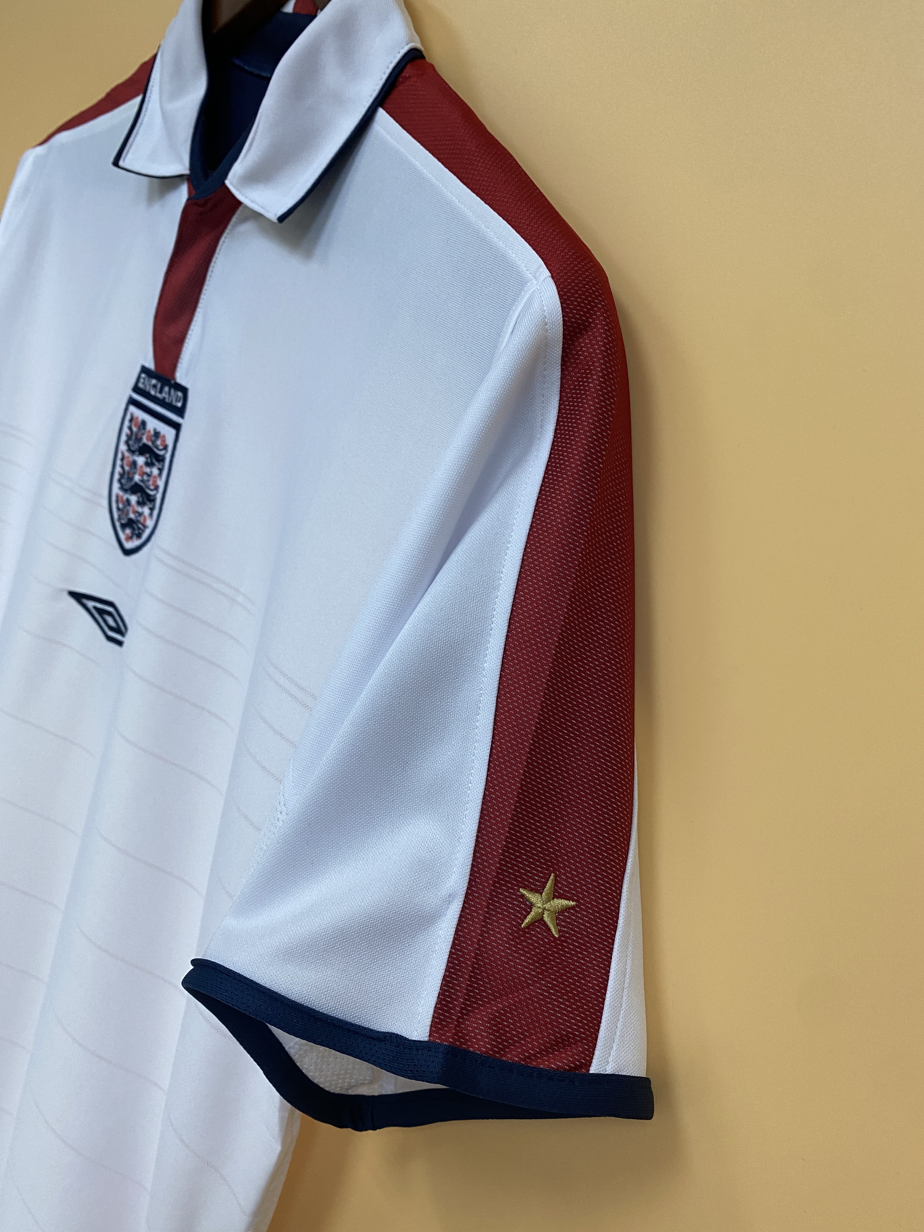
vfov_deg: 67.3
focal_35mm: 26
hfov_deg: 53.1
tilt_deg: -13.1
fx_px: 925
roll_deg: -18.8
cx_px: 462
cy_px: 616
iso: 100
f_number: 1.8
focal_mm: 4.25
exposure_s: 1/50
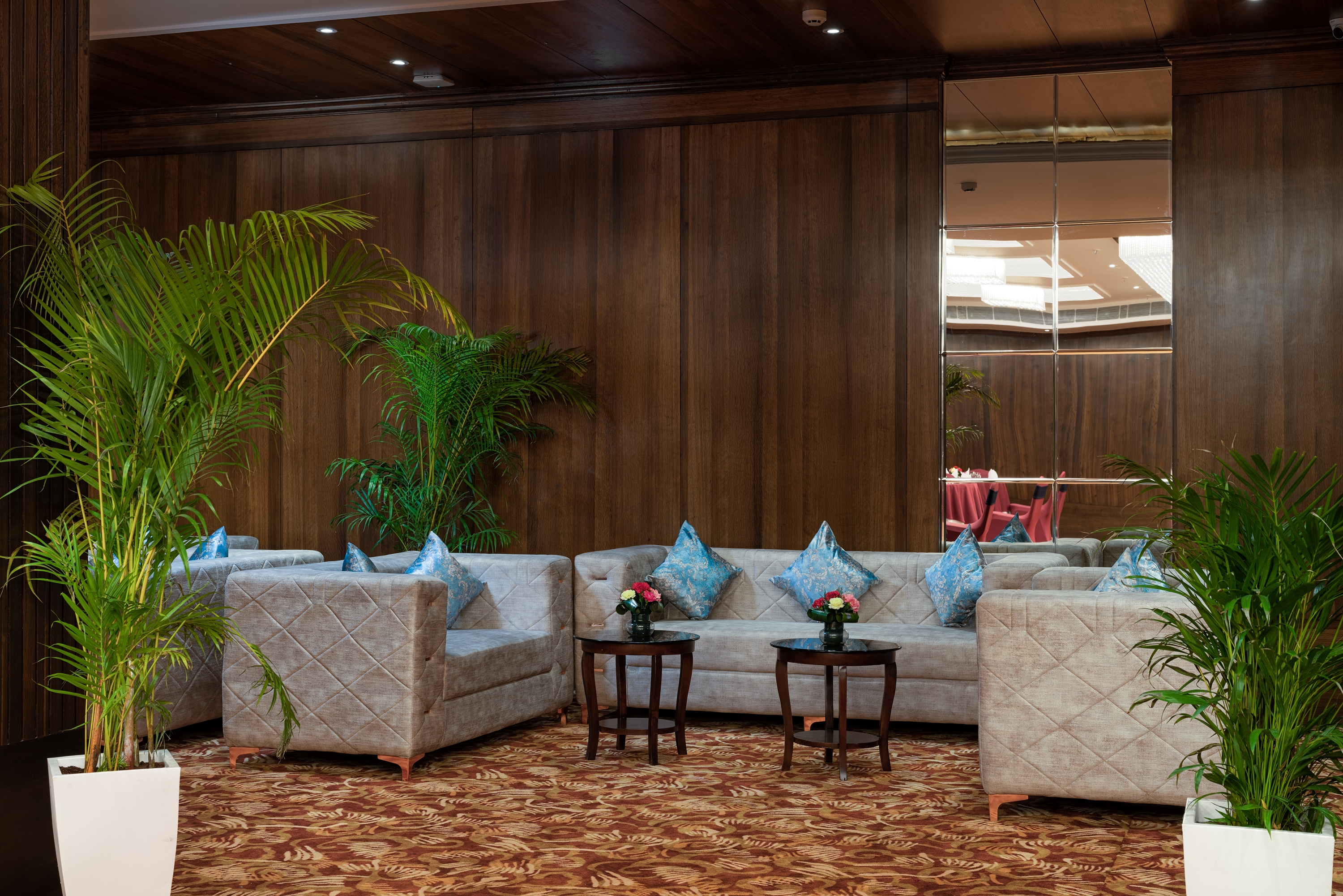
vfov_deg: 27.0
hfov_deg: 39.6
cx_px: 672
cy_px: 448
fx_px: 1865
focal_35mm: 50
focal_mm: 50
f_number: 8
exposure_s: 1/8
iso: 100
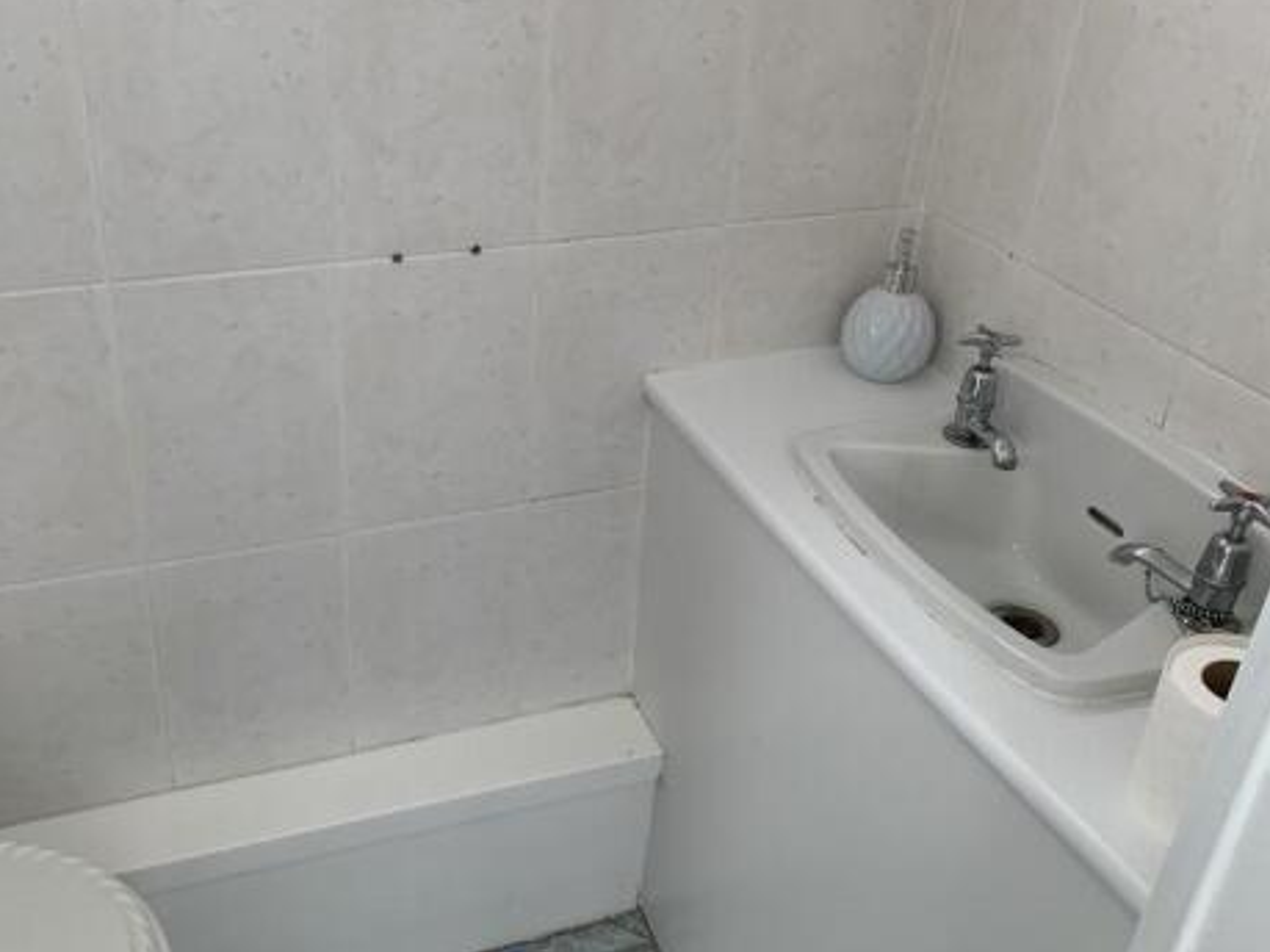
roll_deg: -1.4
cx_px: 491
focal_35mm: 33
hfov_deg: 54.8
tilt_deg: -27.8
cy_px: 411
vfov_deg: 42.8
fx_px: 1210
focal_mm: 4.25
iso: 100
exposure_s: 1/99
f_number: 1.8
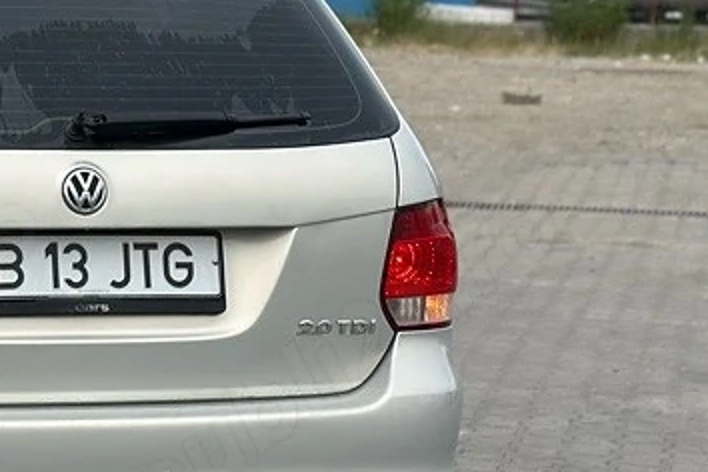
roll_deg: -2.1
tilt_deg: -9.6
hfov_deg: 14.3
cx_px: -44
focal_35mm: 141
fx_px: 2773
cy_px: 378
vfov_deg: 9.7
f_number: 1.78
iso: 80
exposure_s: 1/1133
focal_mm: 6.86
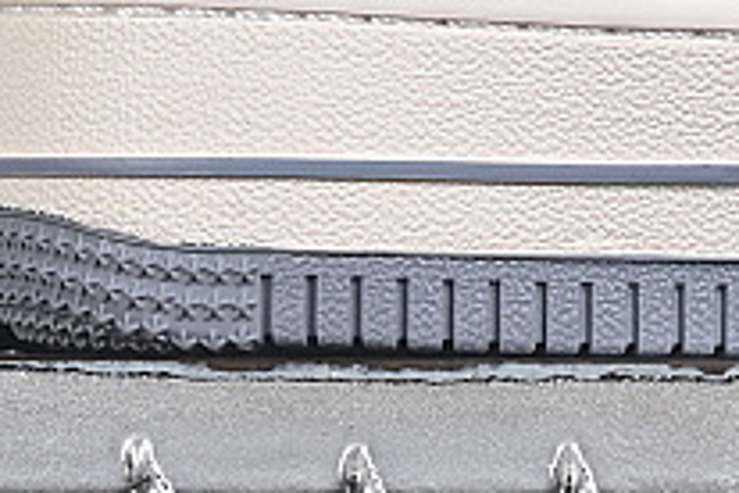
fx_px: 8026
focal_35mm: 391
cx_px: 1257
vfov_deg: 3.5
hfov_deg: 5.2
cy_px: -432
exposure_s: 1/80
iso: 160
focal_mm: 50
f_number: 8
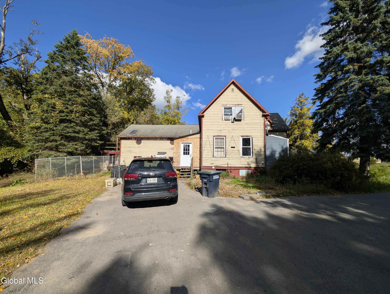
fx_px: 135
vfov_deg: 94.6
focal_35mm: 12
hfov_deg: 110.5
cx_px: 195
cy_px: 147
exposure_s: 1/3497
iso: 48
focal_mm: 2.02
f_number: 1.7
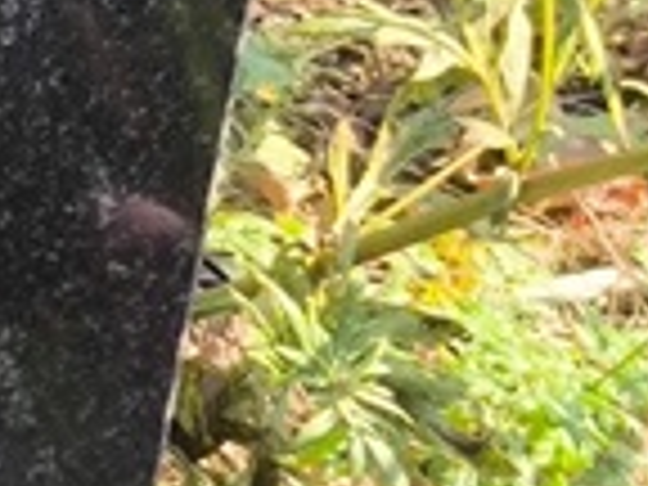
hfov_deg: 6.7
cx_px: -1024
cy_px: -162
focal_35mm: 277
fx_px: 5185
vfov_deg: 5.3
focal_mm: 4.71
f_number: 1.7
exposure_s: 1/253
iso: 50
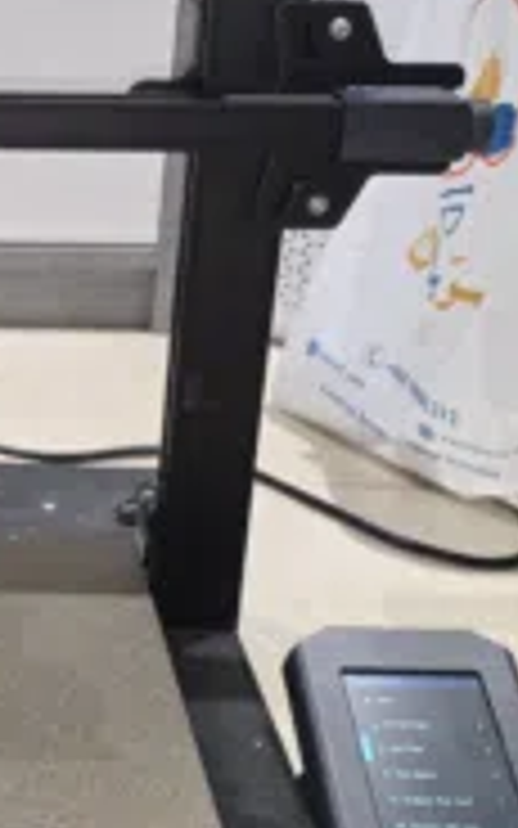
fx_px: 1197
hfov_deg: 22.6
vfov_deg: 37.9
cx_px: -95
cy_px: 292
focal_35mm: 53
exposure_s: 1/16.7
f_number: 1.7
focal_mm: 6.3
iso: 125
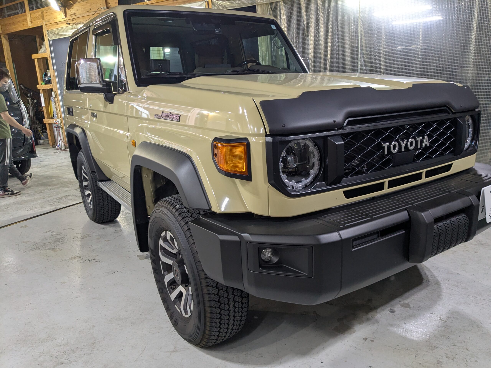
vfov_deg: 51.4
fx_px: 383
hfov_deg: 65.3
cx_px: 246
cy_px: 184
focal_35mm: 27
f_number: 1.73
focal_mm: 4.38
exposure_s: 1/120
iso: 276
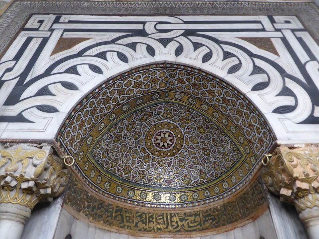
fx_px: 230
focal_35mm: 25
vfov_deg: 54.9
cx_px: 160
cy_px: 120
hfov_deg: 69.4
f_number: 3.3
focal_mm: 4.3
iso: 400
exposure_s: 1/8
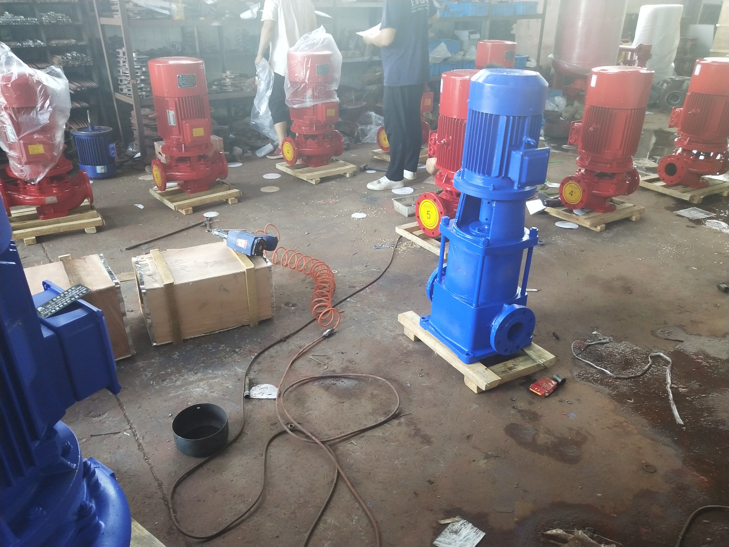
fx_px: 632
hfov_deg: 60.0
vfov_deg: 46.8
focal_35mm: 30
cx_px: 364
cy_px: 274
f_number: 1.8
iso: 296
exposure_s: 1/50
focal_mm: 3.95
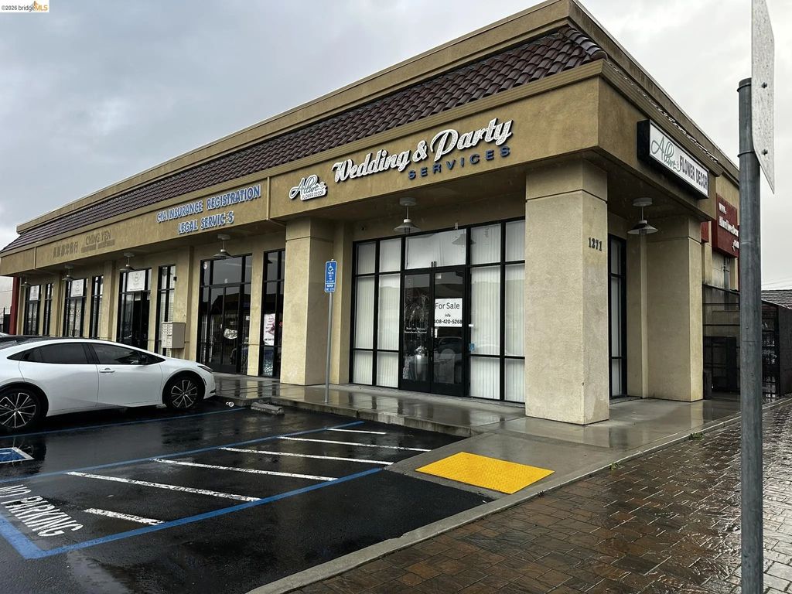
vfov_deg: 56.8
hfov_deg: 71.6
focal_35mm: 24
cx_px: 396
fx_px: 549
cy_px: 297
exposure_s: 1/506
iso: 80
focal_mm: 6.86
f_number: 1.78
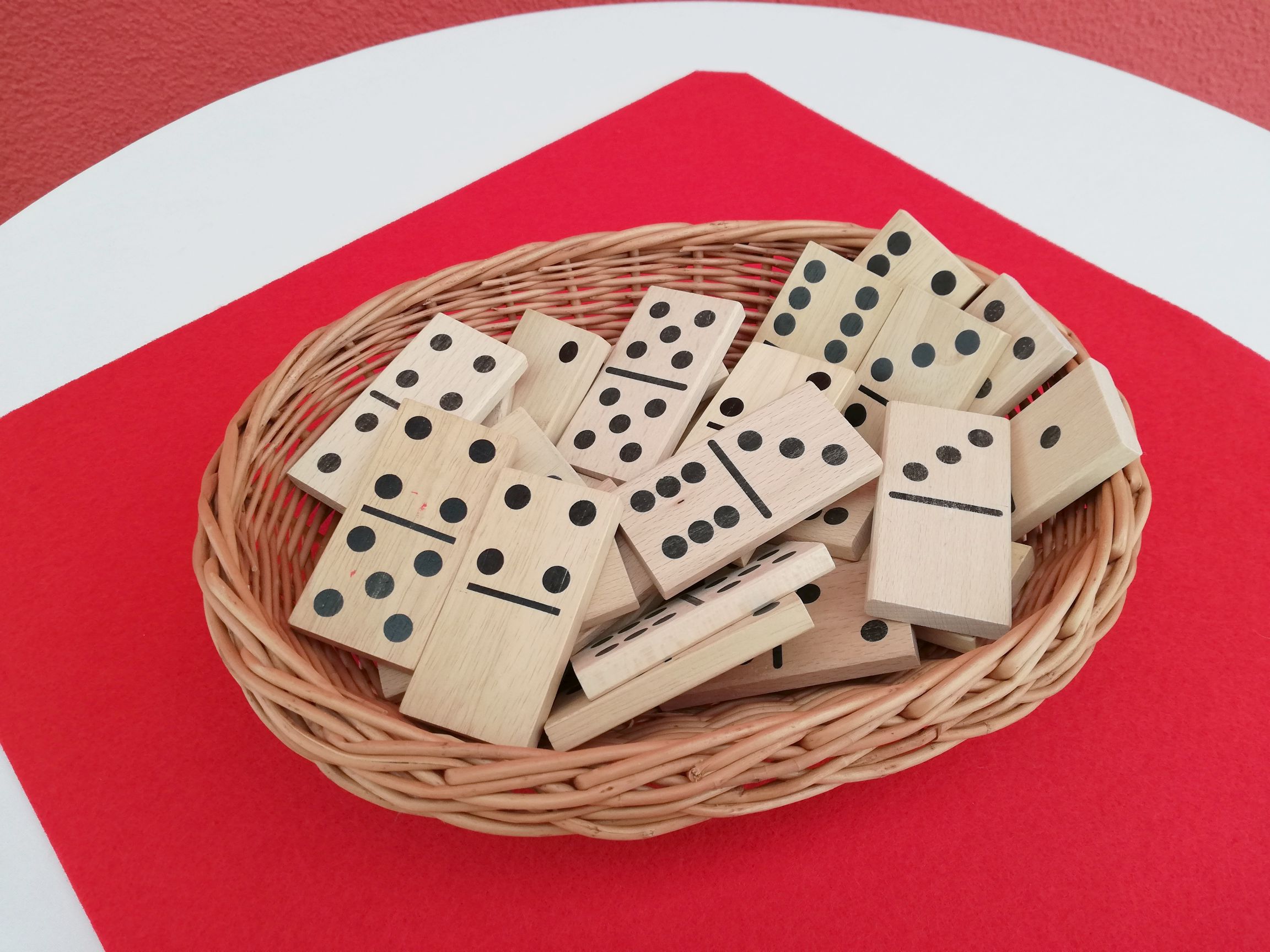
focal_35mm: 26
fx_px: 954
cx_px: 635
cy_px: 476
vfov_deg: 53.1
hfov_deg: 67.3
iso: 100
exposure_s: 1/50
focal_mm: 3.81
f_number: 2.2
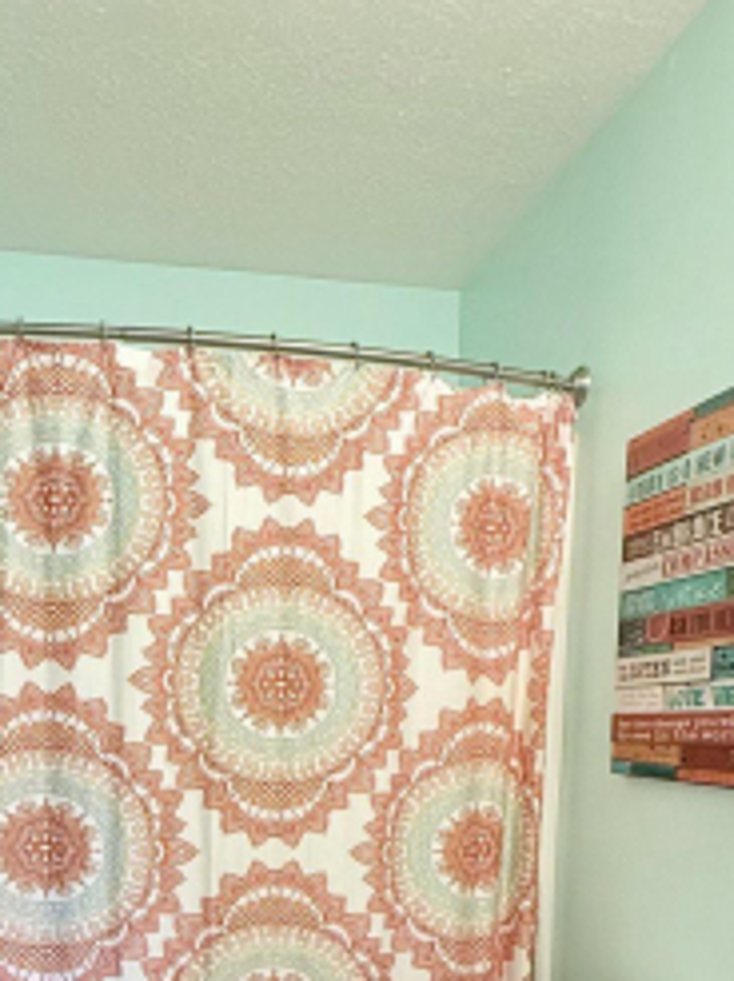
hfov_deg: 37.3
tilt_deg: -3.0
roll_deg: -1.6
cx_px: 251
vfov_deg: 46.5
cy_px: 784
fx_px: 1076
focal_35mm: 38
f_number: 2.2
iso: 200
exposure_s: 1/120
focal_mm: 2.22
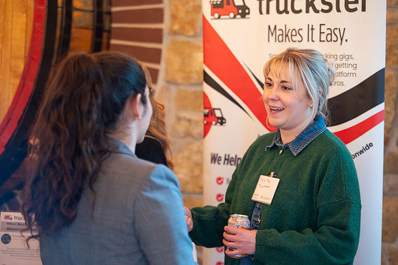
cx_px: 187
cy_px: 132
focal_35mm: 84
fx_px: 927
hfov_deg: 24.2
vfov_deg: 16.3
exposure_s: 1/40
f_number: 2.8
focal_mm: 75
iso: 2000
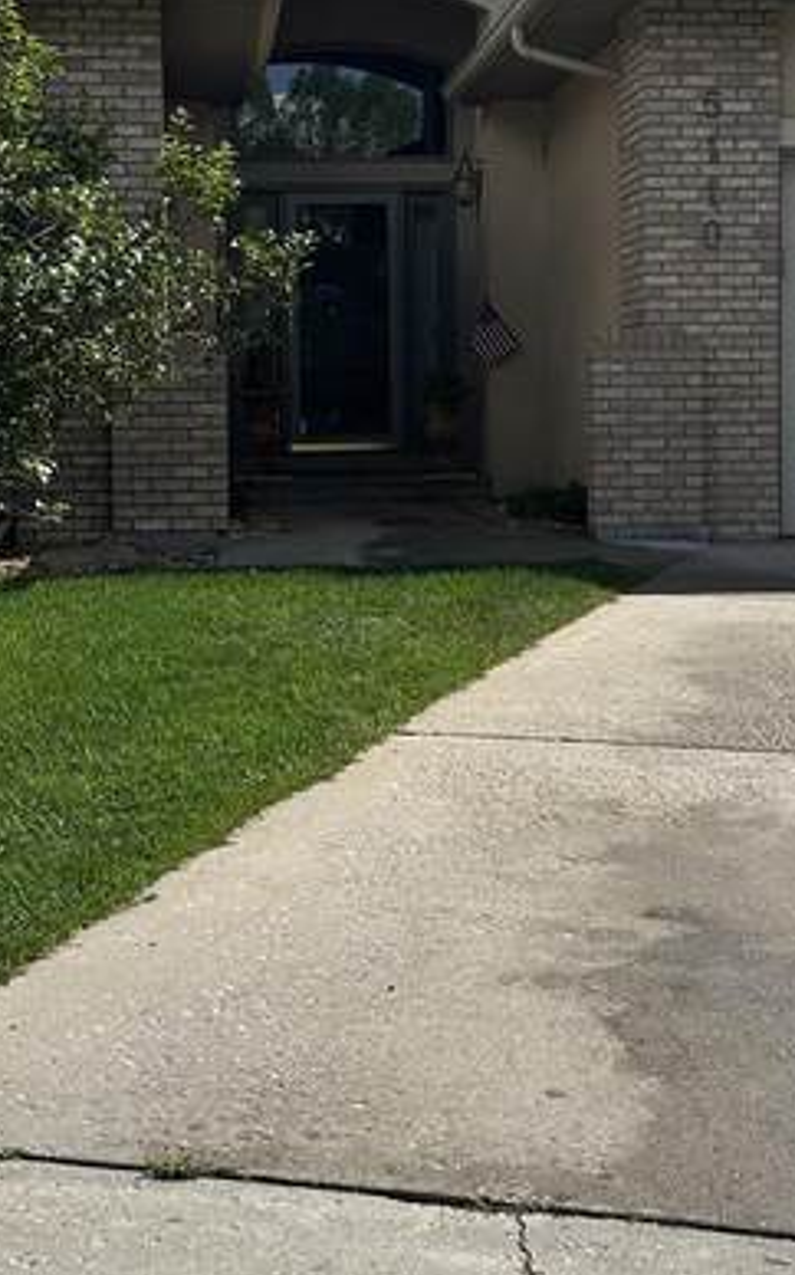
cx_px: 424
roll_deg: +0.0
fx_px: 2187
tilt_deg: -1.7
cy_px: 513
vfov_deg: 32.4
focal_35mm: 63
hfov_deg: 20.6
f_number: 1.78
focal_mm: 6.86
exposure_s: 1/5525
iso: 80
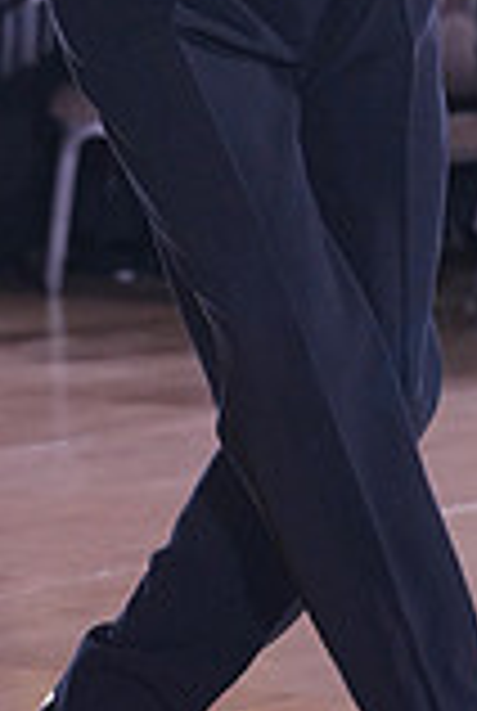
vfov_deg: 6.2
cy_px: -171
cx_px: -322
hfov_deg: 4.2
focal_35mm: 330
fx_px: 6530
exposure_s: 1/400
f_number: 4
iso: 1250
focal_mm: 90
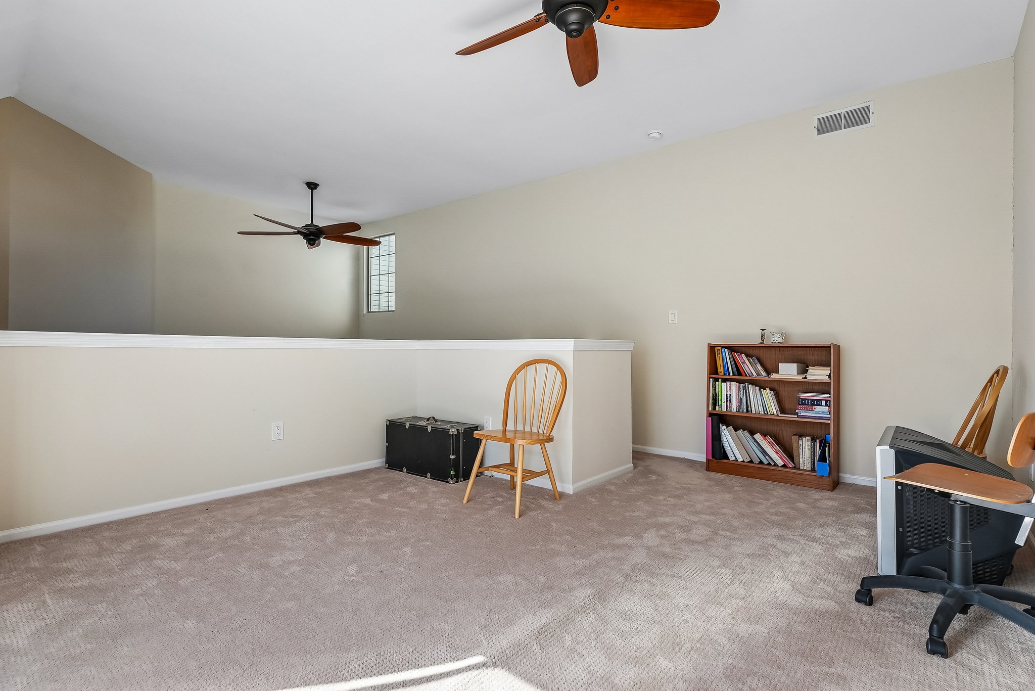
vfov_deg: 69.2
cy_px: 346
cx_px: 518
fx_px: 500
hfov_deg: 91.9
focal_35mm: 17
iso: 640
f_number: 7.1
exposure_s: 1/125
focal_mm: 17.4
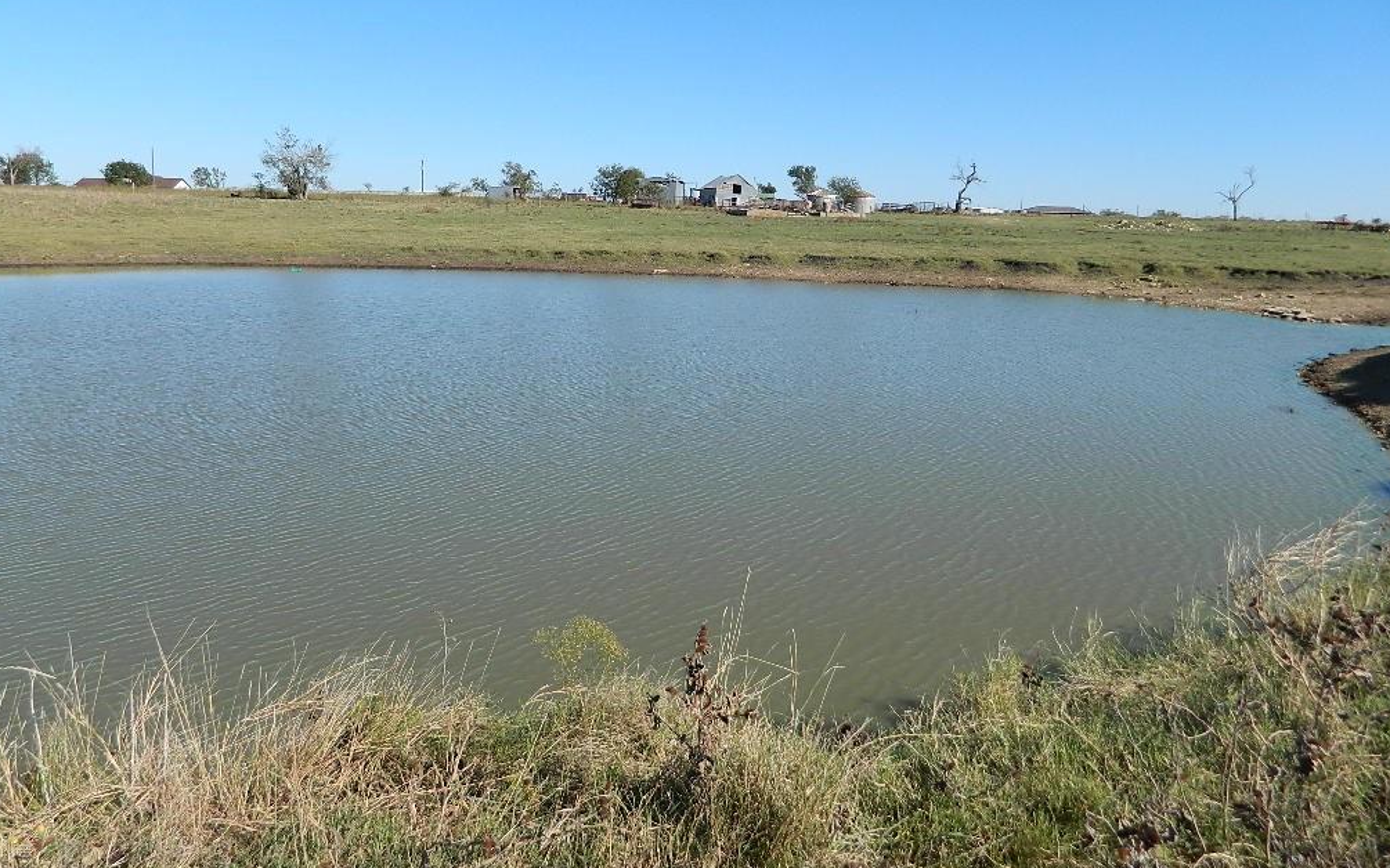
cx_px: 694
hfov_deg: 68.4
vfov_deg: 45.9
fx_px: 1023
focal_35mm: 27
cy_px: 384
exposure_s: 1/160
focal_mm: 4.5
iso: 80
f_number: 8.7
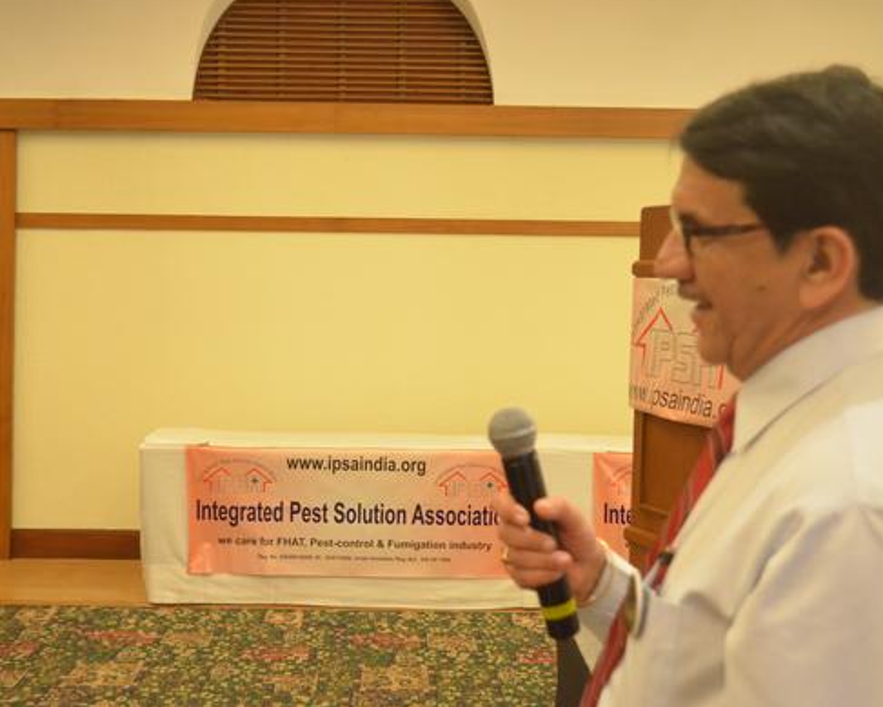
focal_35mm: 52
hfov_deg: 36.0
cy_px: 348
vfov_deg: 29.1
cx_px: 400
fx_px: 1359
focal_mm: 30
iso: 3200
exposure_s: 1/80
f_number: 4.5
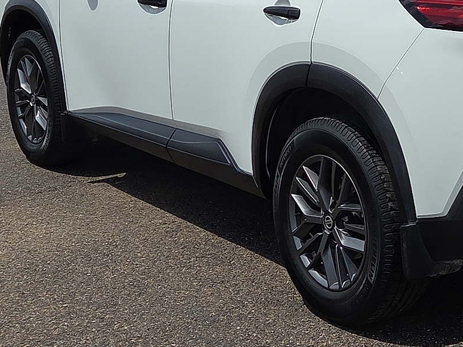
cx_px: 400
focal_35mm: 85
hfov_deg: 22.6
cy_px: 35
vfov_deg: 17.1
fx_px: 1137
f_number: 1.8
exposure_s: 1/10000
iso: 69
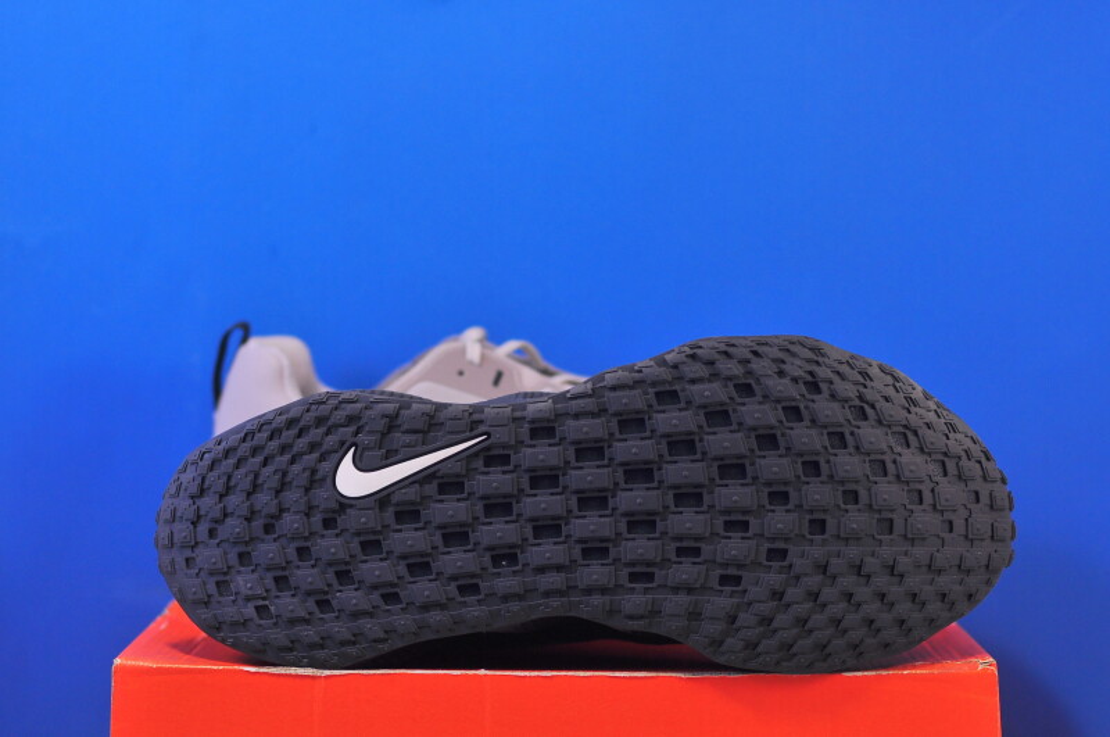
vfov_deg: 18.1
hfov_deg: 27.0
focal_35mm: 75
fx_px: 2309
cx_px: 555
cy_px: 368
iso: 250
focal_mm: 50
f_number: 2.5
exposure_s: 1/320
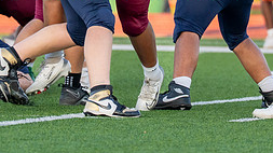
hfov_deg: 2.4
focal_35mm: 915
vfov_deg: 1.3
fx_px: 6620
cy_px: -48
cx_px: 96
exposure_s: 1/1250
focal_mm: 200
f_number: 2.8
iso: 400
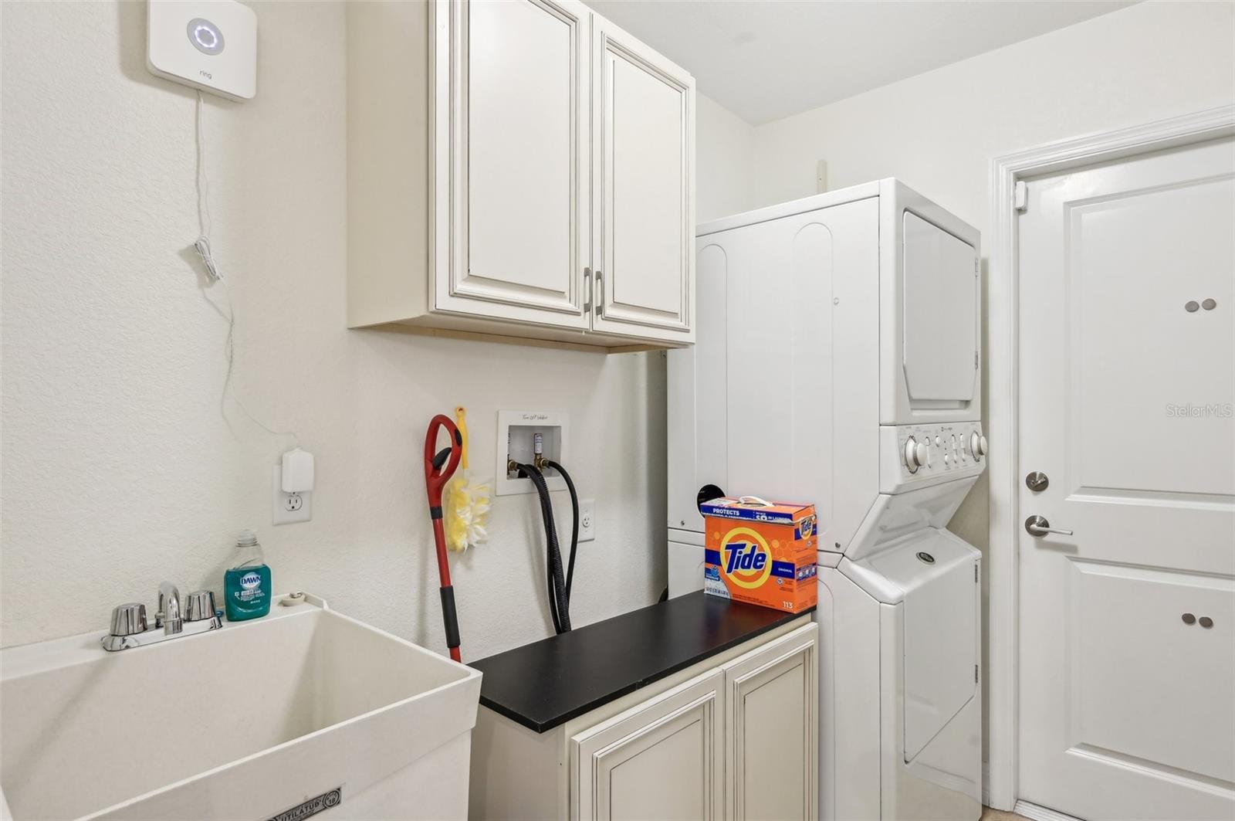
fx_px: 651
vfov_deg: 64.4
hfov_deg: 87.0
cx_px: 618
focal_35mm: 19
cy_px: 410
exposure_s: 1/8
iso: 400
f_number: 8
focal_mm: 19
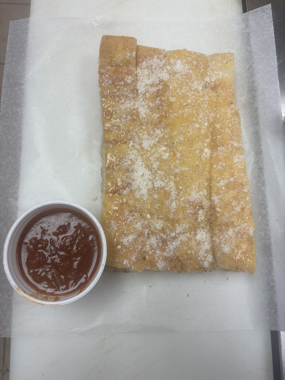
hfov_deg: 53.1
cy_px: 190
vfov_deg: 67.3
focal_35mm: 26
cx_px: 142
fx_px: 285
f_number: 1.6
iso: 40
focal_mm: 5.96
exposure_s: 1/120
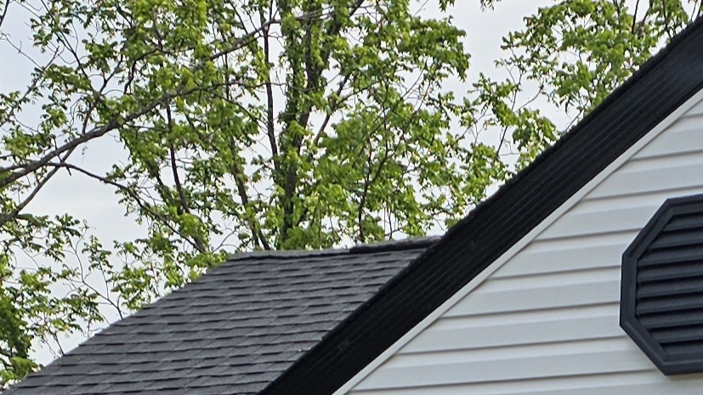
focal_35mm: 105
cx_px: 604
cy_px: 973
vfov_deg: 10.0
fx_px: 1957
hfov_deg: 20.0
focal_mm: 6.3
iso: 10
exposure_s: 1/769
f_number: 1.7
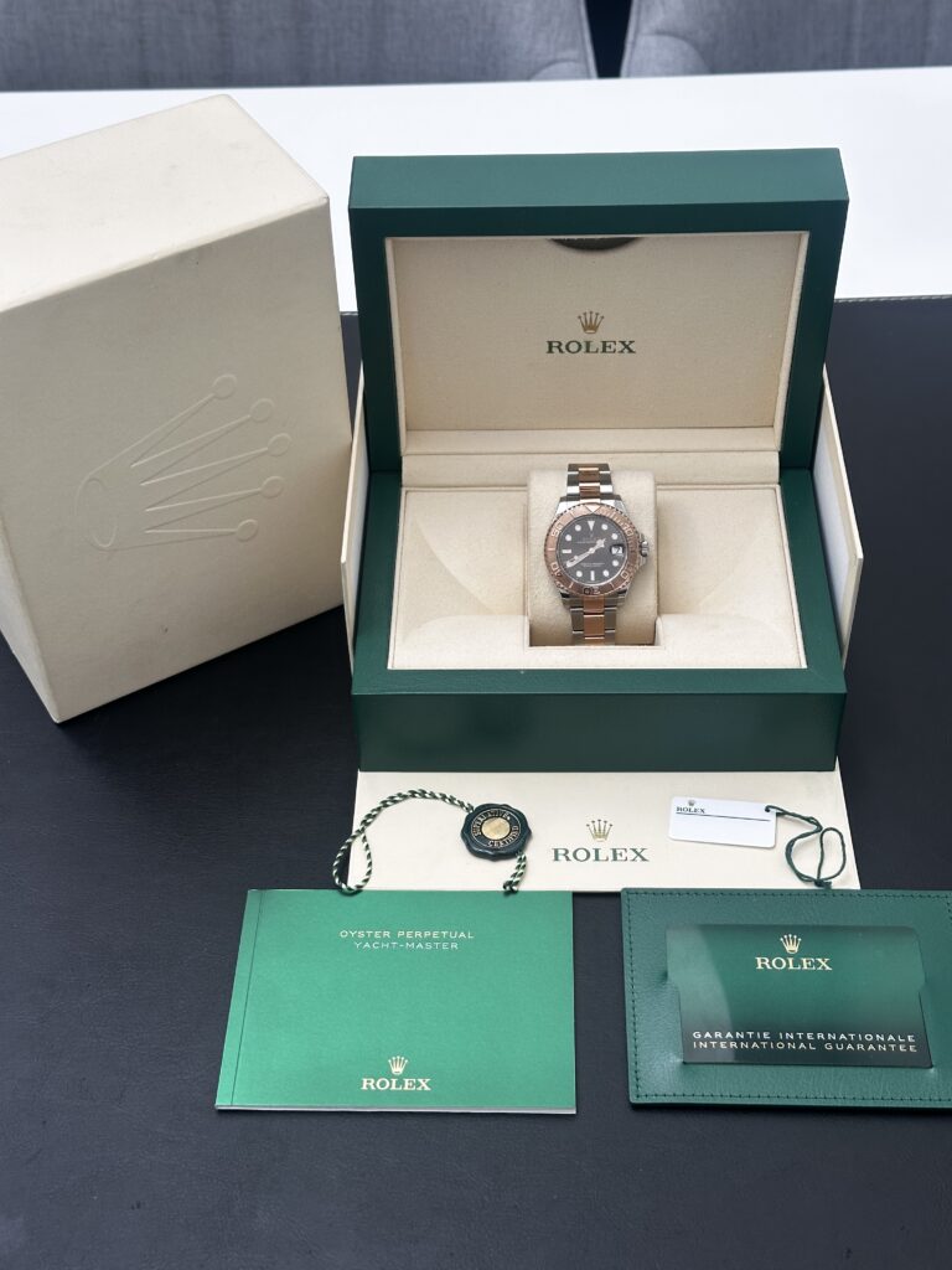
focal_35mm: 48
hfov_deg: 30.3
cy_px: 635
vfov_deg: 39.7
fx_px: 1760
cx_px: 476
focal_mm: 6.86
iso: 50
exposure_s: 1/198
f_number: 1.78
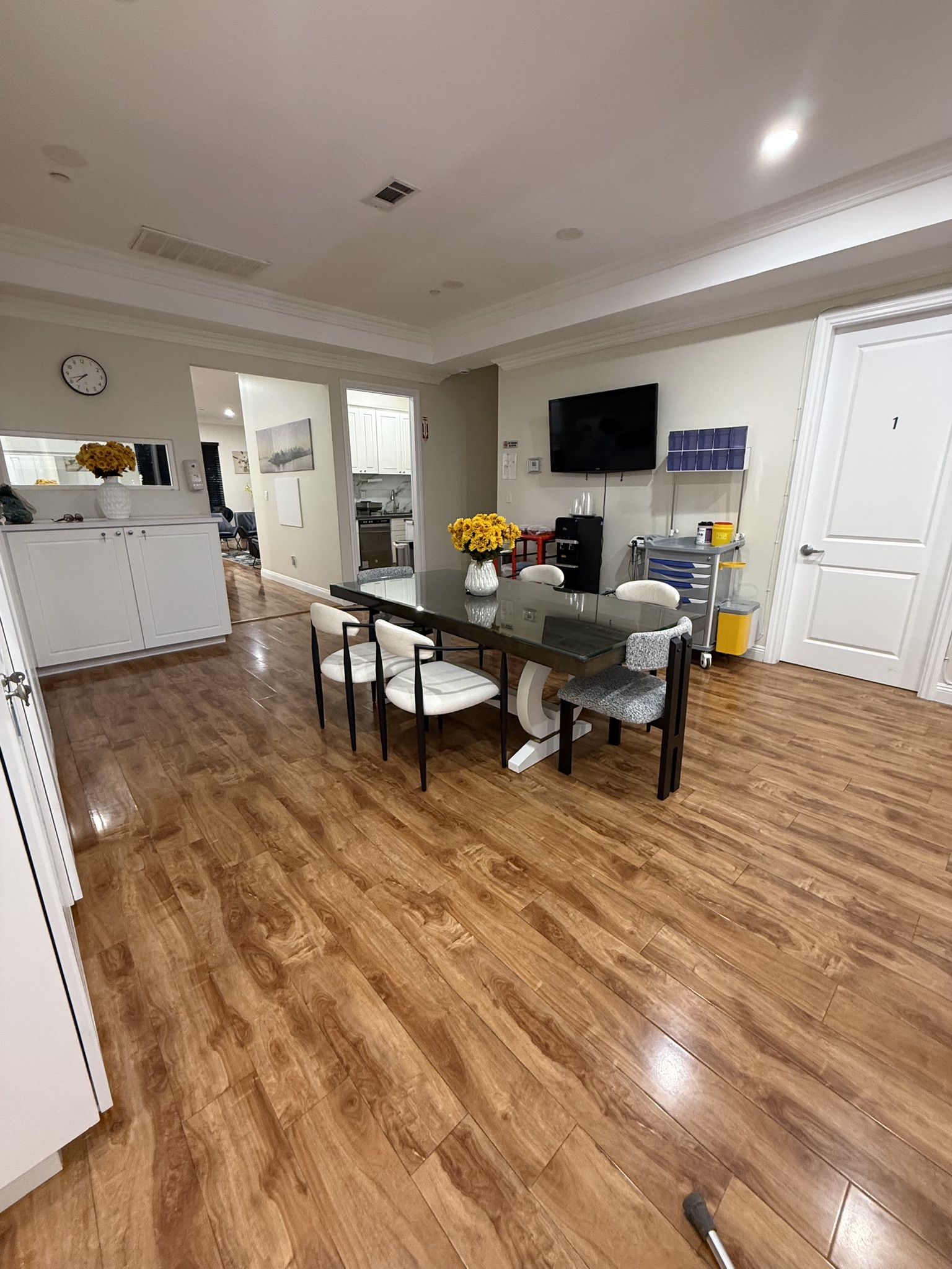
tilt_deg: -15.6
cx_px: 476
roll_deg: -0.8
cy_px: 634
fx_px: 513
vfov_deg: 102.1
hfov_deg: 85.7
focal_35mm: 14
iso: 400
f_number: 2.2
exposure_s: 1/60
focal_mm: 2.22
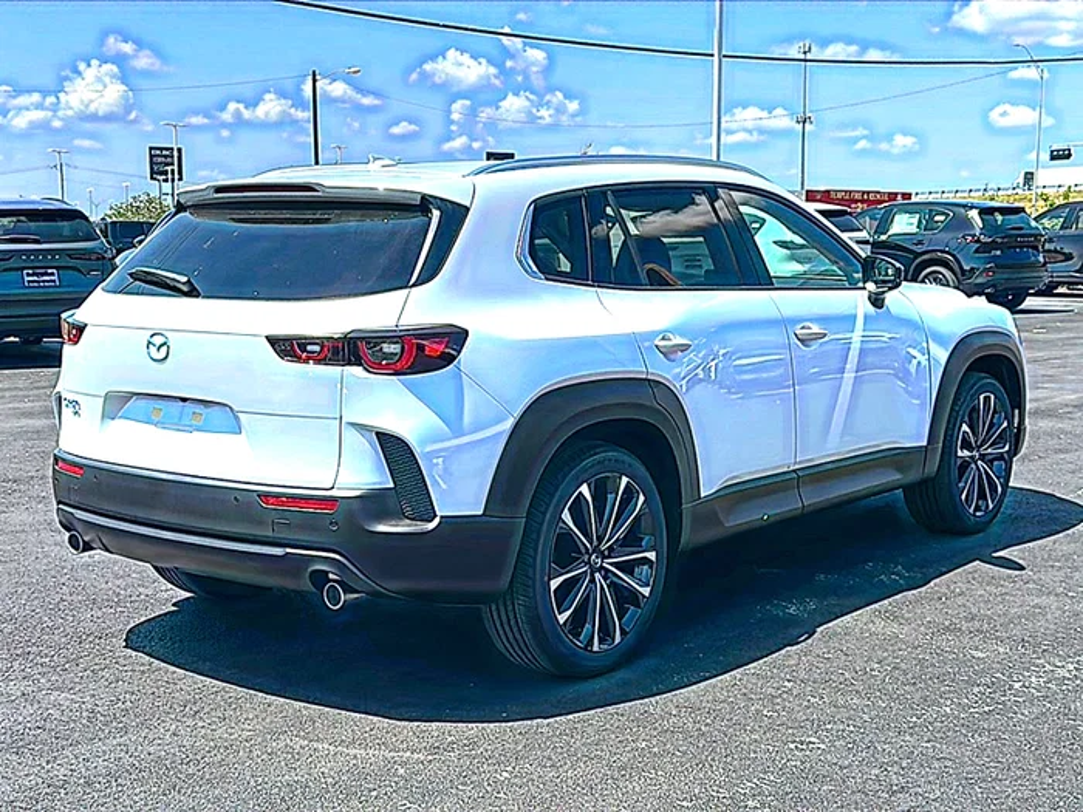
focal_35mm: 40
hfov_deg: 46.8
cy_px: 406
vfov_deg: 36.0
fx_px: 1251
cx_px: 542
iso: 80
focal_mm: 6.86
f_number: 1.78
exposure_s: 1/4386
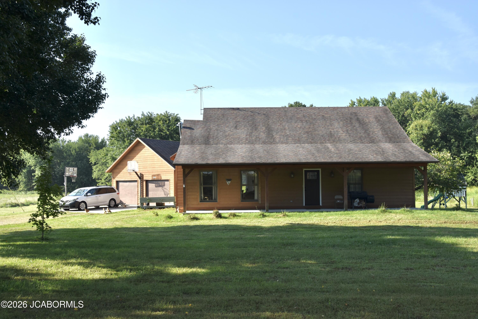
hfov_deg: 53.1
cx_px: 239
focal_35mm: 36
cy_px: 160
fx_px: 478
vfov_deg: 36.9
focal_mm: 24
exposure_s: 1/200
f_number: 8
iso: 100
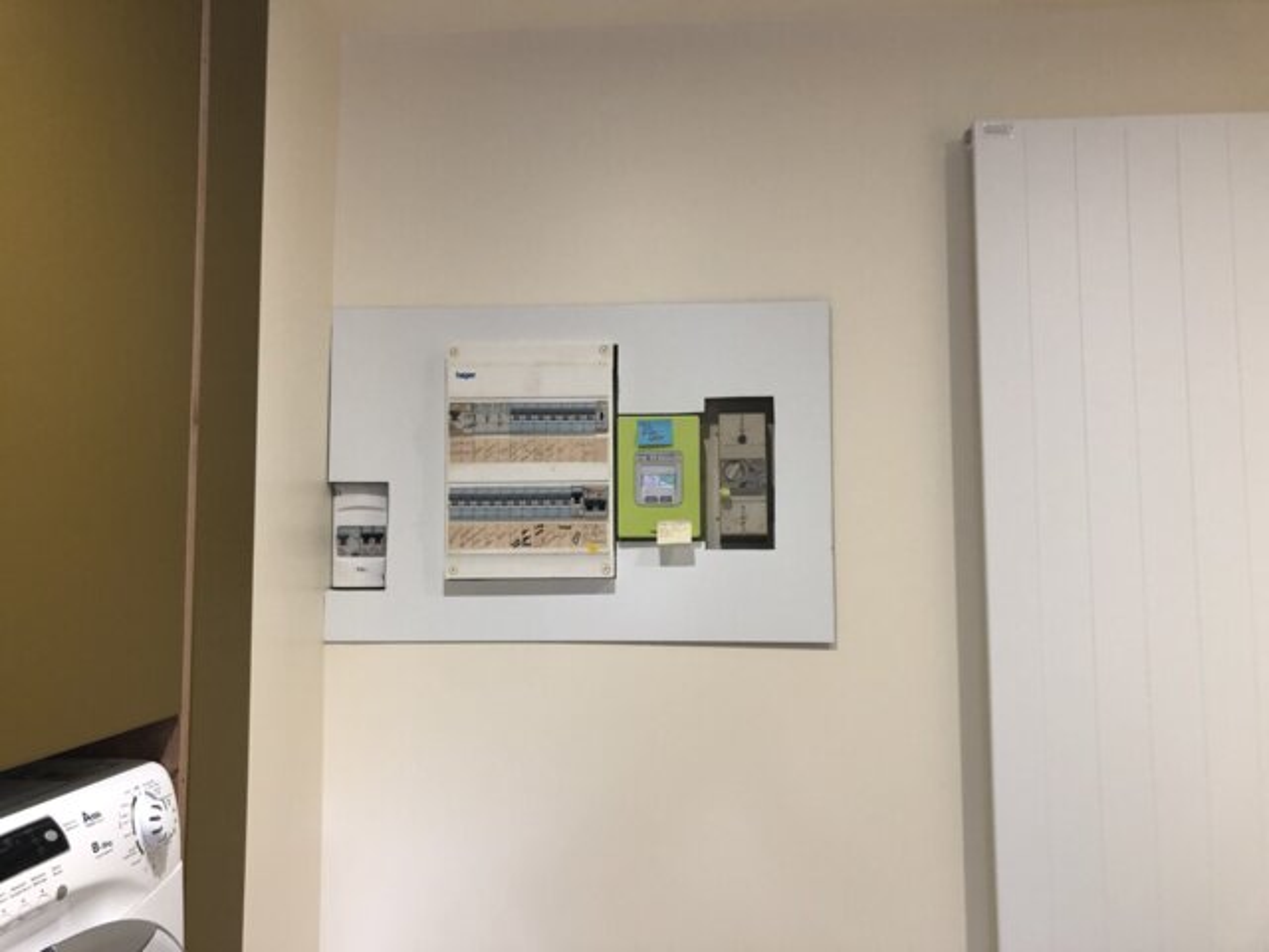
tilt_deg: +4.0
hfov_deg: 63.4
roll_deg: +0.5
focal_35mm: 28
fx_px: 1026
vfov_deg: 49.7
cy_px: 476
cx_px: 634
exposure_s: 1/20
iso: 40
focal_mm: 3.99
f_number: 1.8
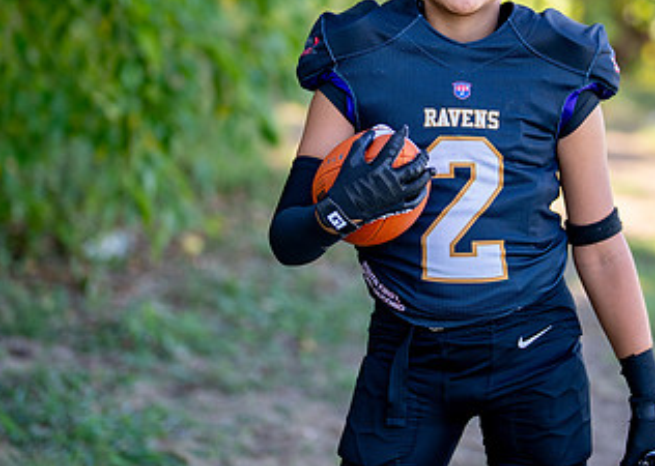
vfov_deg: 12.2
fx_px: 2174
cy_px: 132
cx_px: 485
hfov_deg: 17.0
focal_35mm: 117
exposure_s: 1/1000
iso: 100
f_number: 1.2
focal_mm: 50
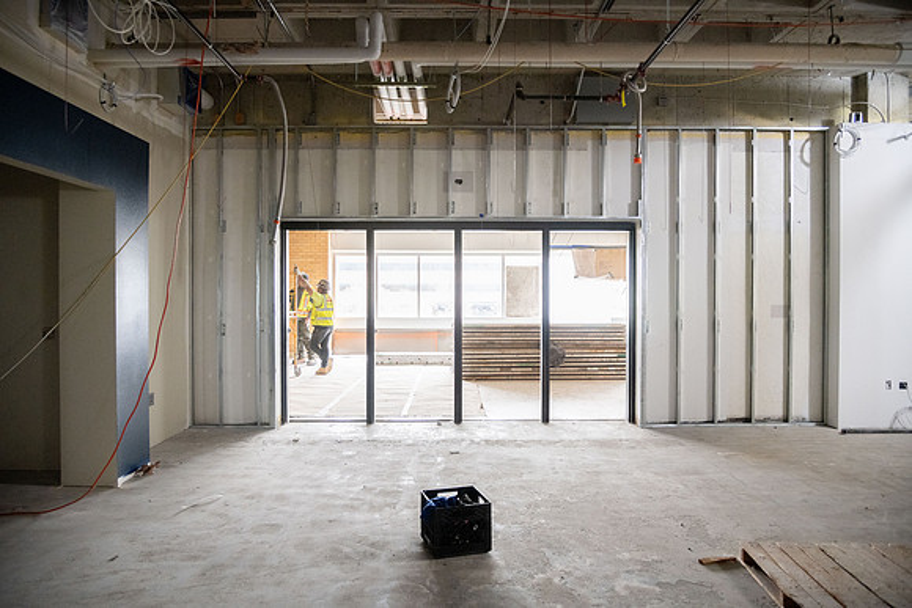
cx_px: 455
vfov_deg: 52.8
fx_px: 612
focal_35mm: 24
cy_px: 304
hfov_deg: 73.3
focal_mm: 24
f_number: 4
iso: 1600
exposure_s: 1/250
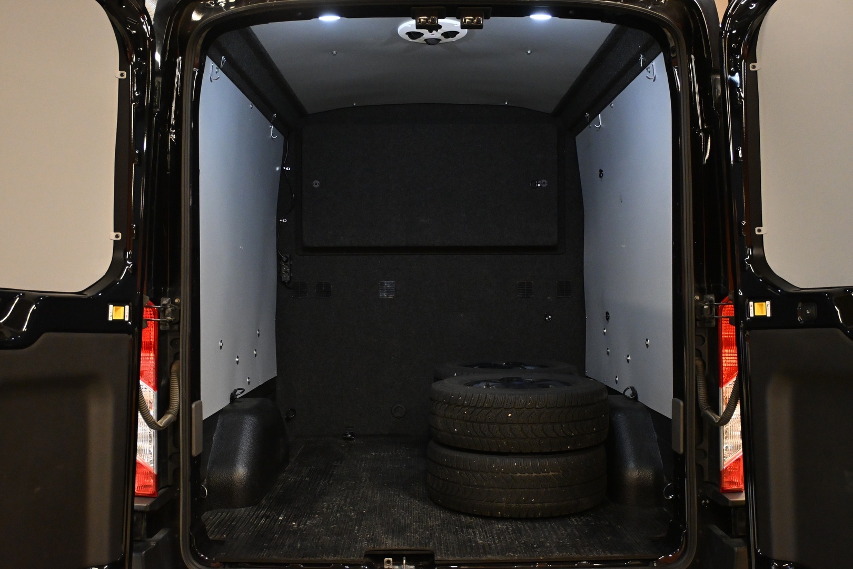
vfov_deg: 39.1
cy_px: 284
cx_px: 426
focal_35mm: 34
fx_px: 800
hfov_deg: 56.1
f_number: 4
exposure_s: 1/125
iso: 3200
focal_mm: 22.5
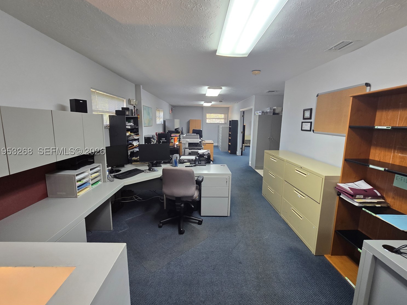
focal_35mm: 14
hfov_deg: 102.1
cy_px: 153
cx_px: 202
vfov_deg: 85.7
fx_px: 165
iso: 125
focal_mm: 2.2
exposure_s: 1/59
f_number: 2.2
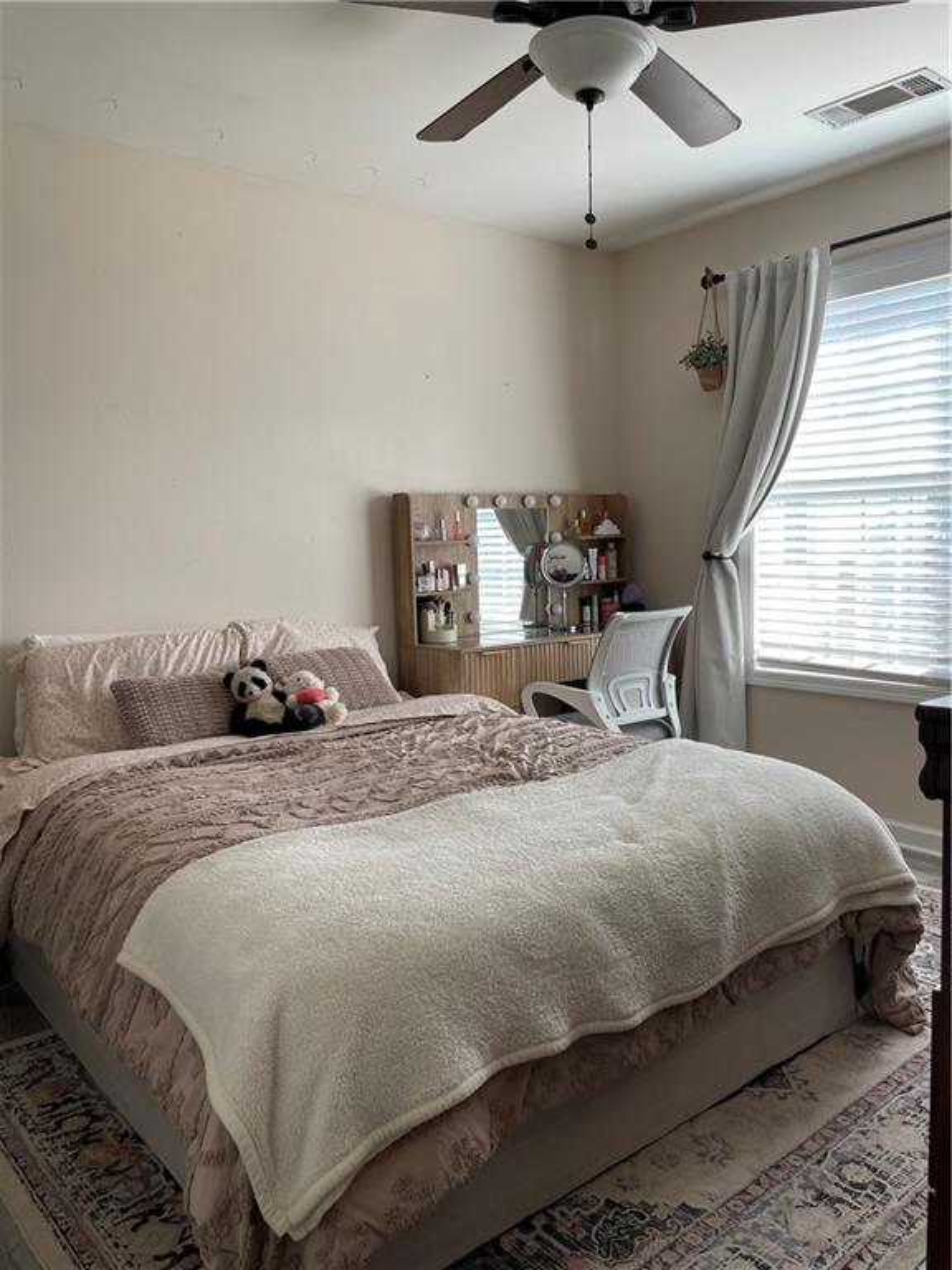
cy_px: 635
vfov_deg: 67.3
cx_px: 476
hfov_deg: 53.1
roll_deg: +2.3
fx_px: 953
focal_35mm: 26
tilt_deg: -4.5
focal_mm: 4.2
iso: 32
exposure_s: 1/144
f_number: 1.6
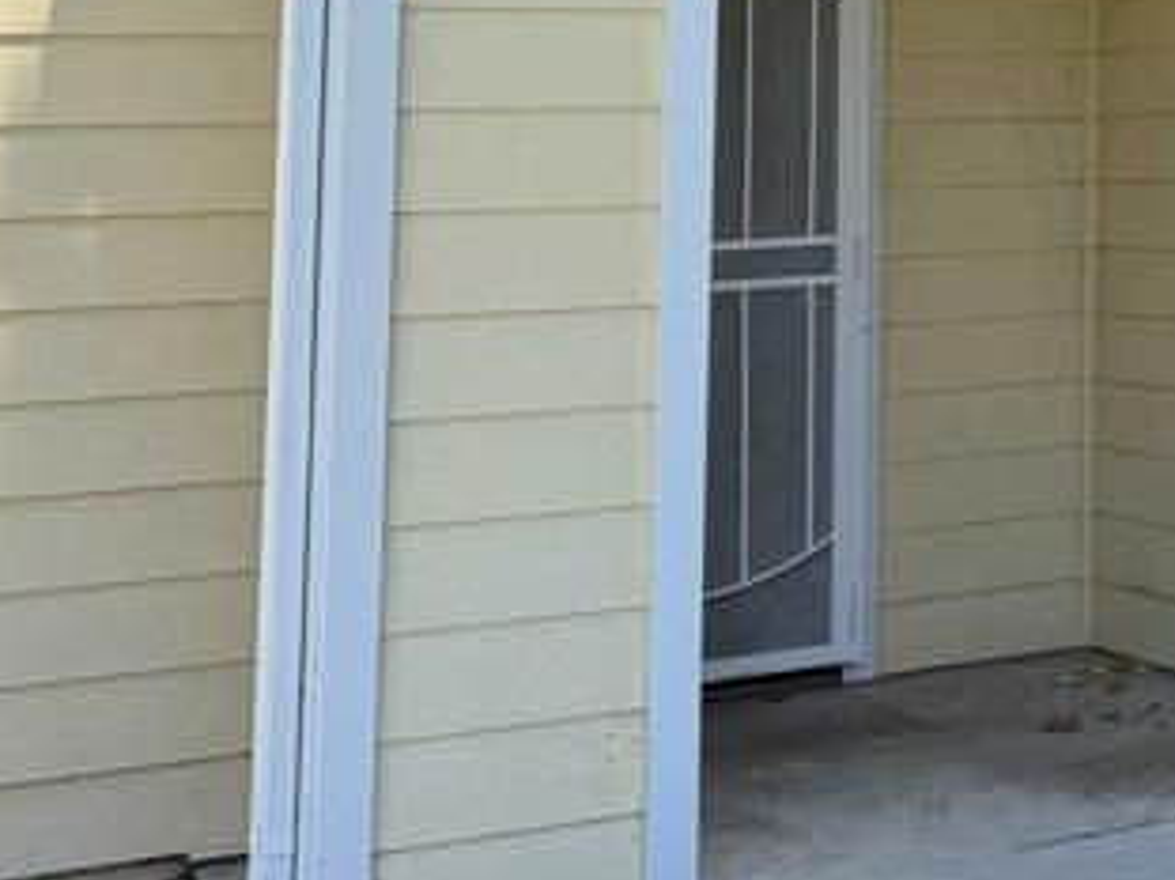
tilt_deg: +7.3
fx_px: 2681
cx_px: 1598
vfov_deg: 17.8
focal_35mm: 79
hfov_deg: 21.8
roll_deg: +1.1
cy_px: -174
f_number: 1.78
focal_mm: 6.76
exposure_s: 1/1689
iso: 100
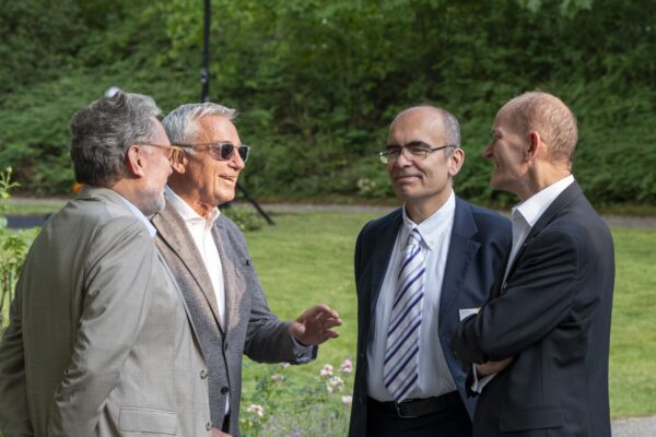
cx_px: 328
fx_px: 3371
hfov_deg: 11.1
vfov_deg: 7.4
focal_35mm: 185
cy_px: 218
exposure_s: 1/125
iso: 1600
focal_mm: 185
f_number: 11
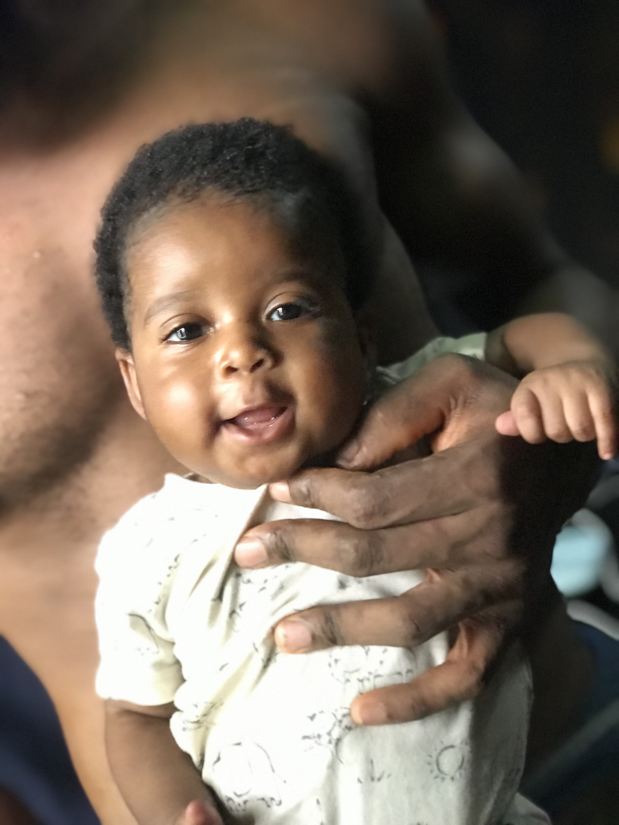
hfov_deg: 25.7
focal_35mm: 57
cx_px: 310
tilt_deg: -13.6
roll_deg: +19.3
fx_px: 1359
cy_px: 412
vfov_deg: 33.8
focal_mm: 6.6
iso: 640
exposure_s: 1/50
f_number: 2.8
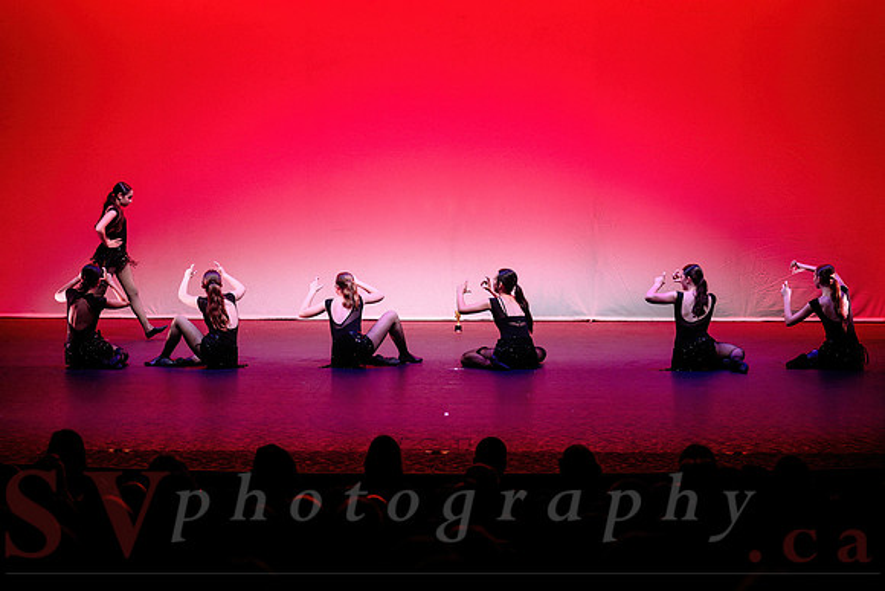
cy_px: 241
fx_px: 2218
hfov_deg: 22.6
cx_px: 468
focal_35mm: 90
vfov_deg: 15.2
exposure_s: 1/500
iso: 1250
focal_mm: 75
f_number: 2.8
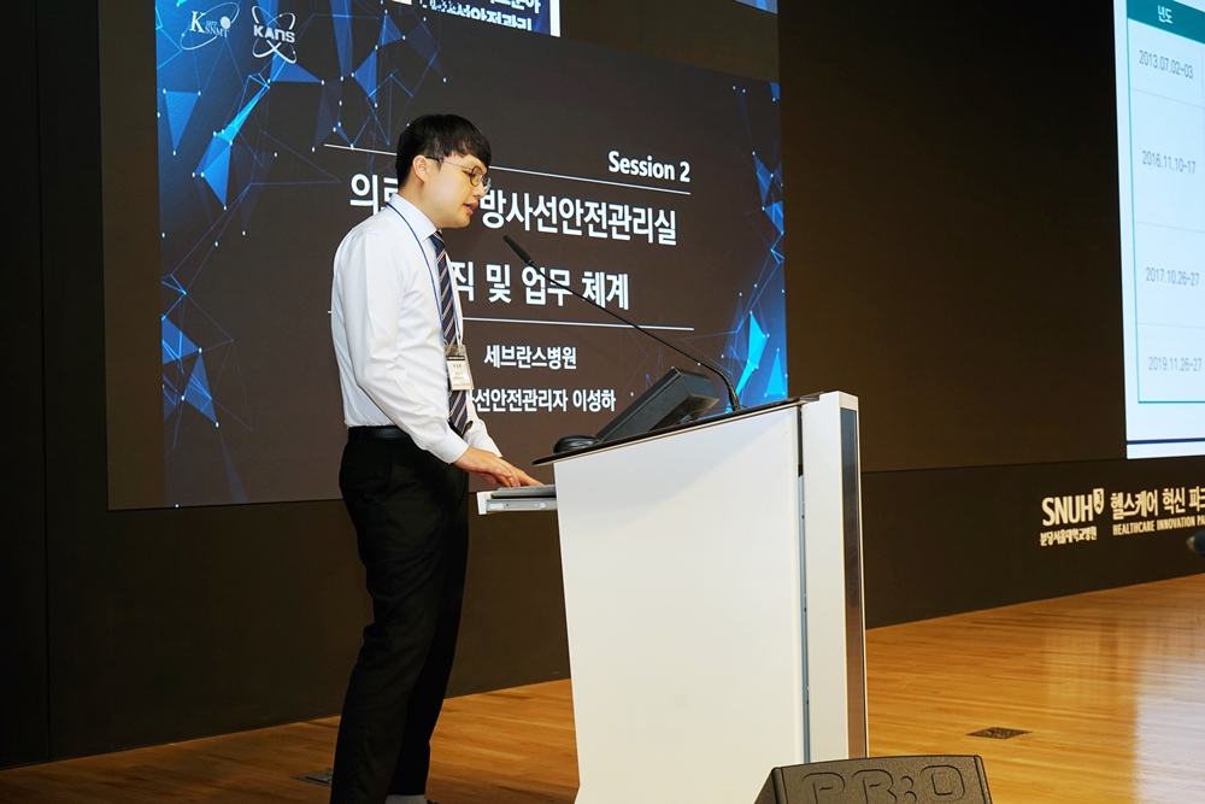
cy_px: 402
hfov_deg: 41.9
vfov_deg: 28.7
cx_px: 602
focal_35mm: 47
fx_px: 1573
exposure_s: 1/100
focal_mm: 47
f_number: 7.1
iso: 400
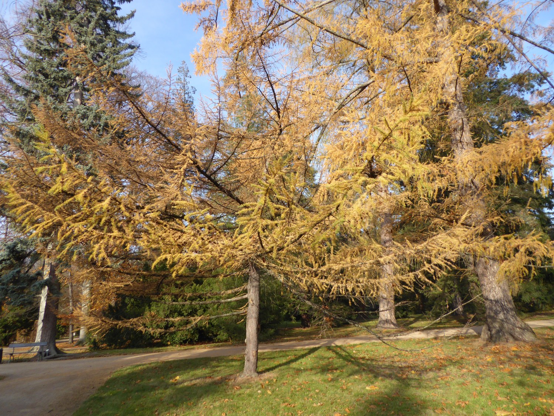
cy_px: 208
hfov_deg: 69.4
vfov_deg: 54.9
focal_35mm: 25
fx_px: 400
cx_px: 277
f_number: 3.3
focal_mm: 4.3
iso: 100
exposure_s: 1/400
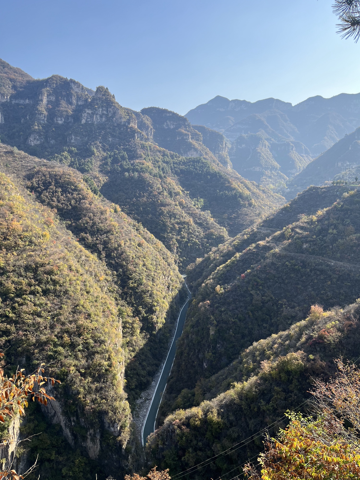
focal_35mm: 26
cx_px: 180
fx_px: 361
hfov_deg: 53.1
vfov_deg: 67.3
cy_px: 240
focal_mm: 5.1
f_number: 1.6
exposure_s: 1/1355
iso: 50
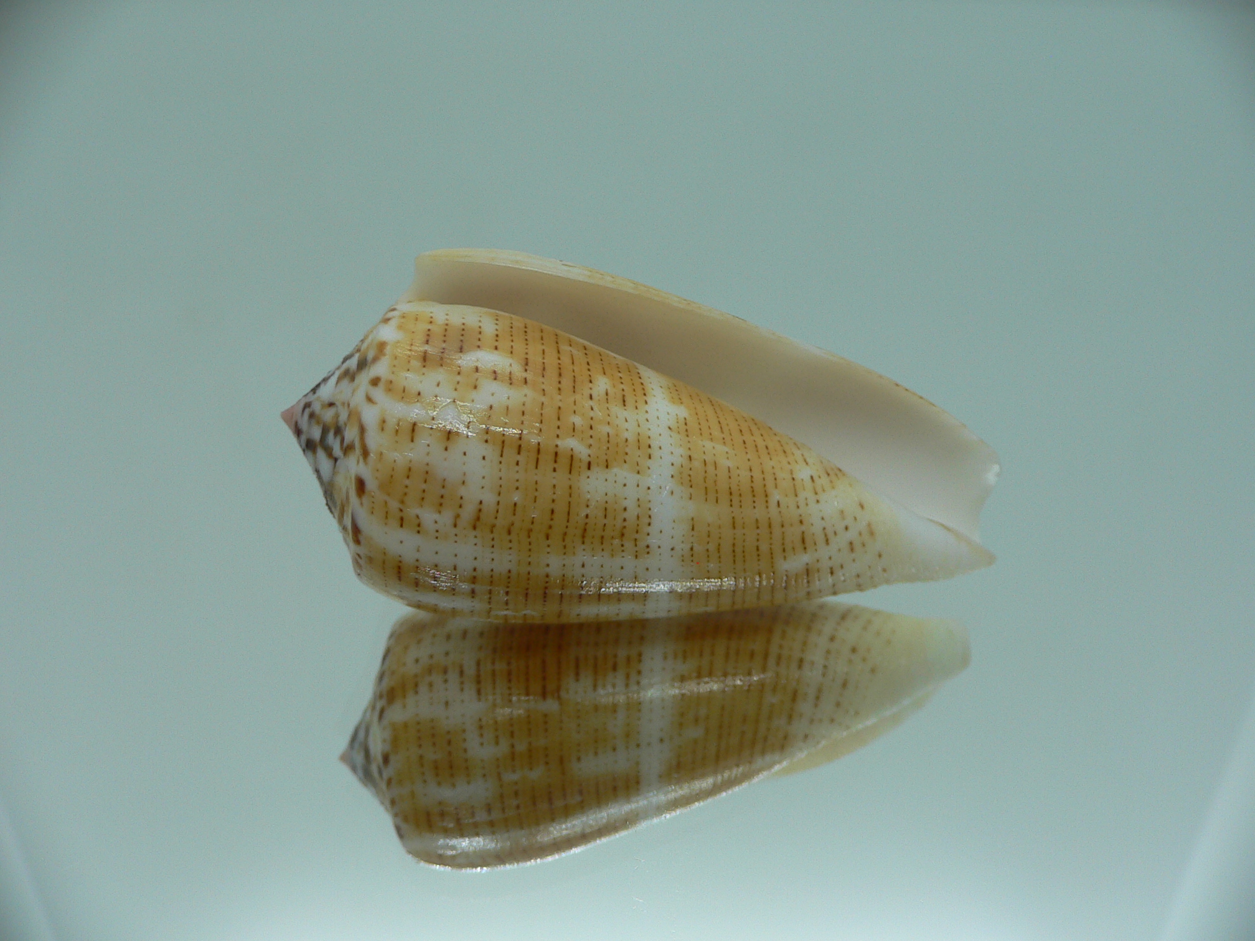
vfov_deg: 40.7
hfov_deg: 52.6
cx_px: 628
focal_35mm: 35
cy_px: 470
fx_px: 1269
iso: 80
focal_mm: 4.6
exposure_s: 1/60
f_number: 2.8
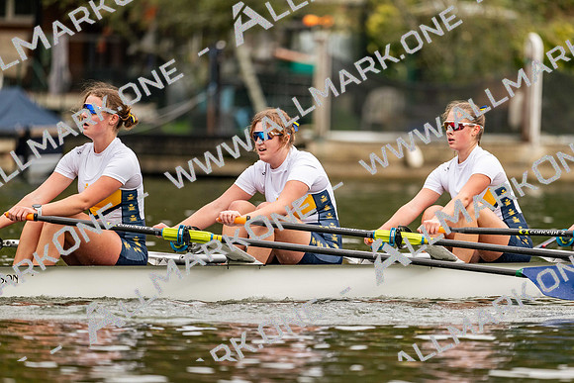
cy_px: 192
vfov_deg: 3.4
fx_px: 6379
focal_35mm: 400
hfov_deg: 5.2
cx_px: 287
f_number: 4.5
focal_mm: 400
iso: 1000
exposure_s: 1/2500
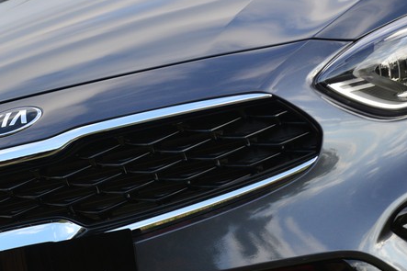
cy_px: 311
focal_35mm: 393
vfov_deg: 3.5
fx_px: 4441
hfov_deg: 5.2
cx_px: 15
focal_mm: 170
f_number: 6.3
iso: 250
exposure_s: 1/250
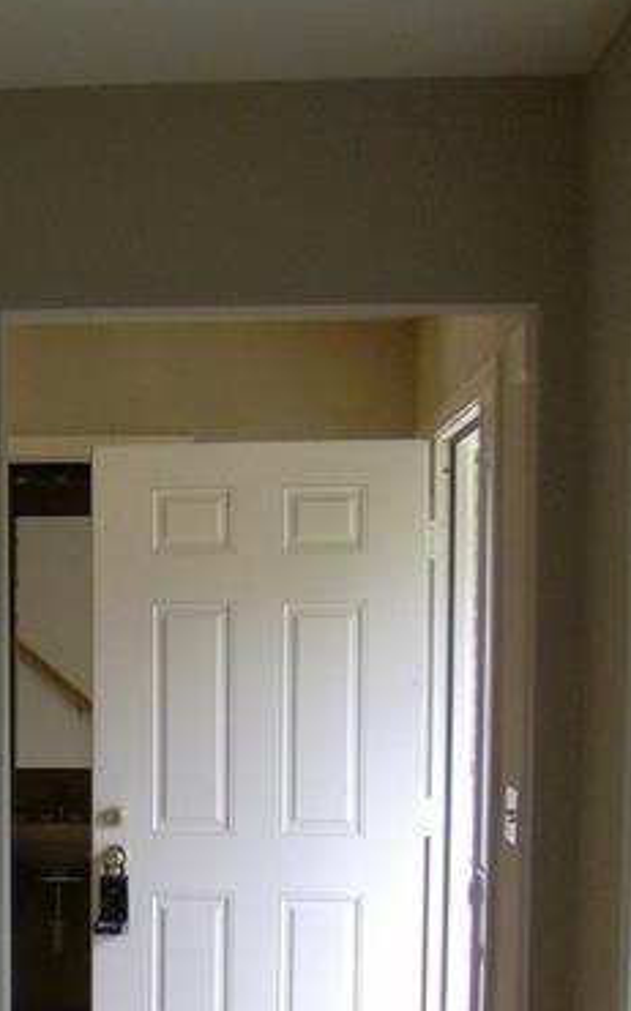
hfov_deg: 15.8
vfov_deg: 24.9
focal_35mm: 79
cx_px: -139
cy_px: 1014
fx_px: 2175
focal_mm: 6
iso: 116
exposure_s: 1/64
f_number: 2.8
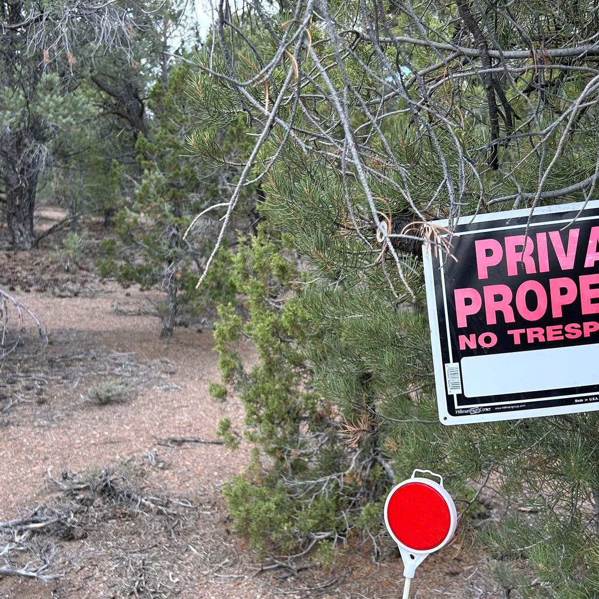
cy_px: 343
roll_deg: -1.6
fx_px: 822
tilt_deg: -8.8
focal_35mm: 42
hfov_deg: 40.0
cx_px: 313
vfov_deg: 39.9
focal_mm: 5.7
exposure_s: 1/621
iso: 50
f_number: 1.5
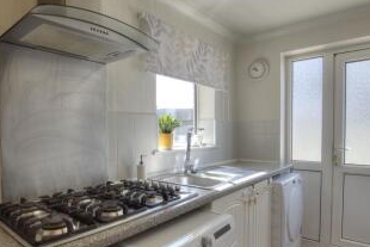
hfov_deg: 75.5
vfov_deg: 55.0
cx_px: 154
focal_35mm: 23
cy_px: 137
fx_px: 236
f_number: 8
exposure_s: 1/80
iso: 400
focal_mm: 10
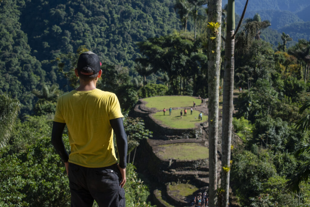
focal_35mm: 69
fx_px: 594
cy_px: 104
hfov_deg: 29.2
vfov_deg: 19.7
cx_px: 155
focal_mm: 46
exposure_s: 1/1000
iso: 200
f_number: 5.3
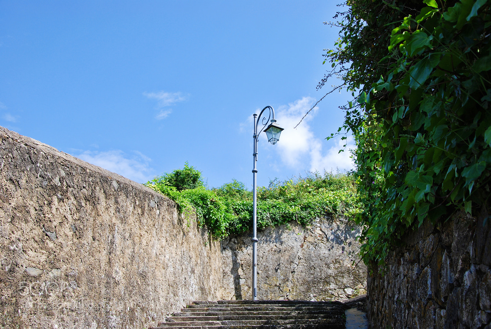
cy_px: 164
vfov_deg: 35.6
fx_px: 512
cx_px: 246
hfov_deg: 51.2
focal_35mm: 38
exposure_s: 1/200
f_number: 7.1
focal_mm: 25
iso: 100
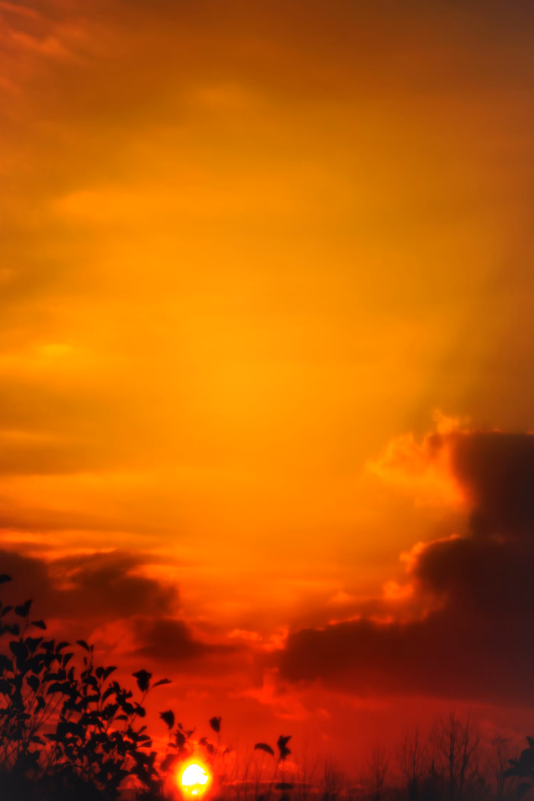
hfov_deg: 10.8
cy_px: 390
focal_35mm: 127
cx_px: 238
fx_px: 2828
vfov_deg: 16.1
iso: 100
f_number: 6.3
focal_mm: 70
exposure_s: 1/320
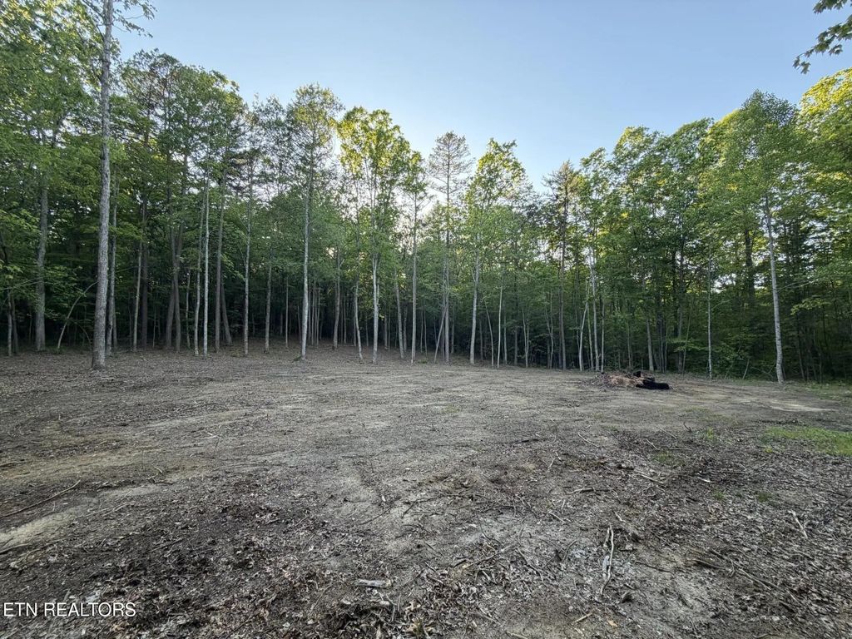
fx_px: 345
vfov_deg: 85.7
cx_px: 426
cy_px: 320
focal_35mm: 14
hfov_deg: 102.1
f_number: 2.2
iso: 80
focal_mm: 2.22
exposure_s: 1/121
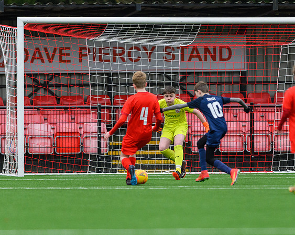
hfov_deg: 2.5
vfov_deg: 2.0
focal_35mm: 765
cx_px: 180
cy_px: 187
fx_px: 6677
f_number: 2.8
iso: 2500
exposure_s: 1/2000
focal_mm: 400
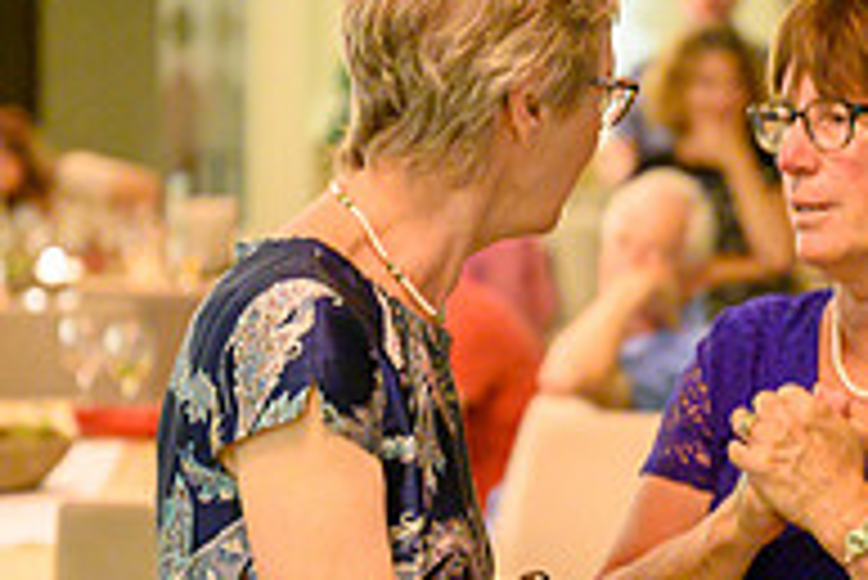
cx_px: 837
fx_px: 5067
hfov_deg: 9.7
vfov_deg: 6.5
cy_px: 549
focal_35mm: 210
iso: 3200
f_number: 2.8
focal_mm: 70
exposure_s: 1/80
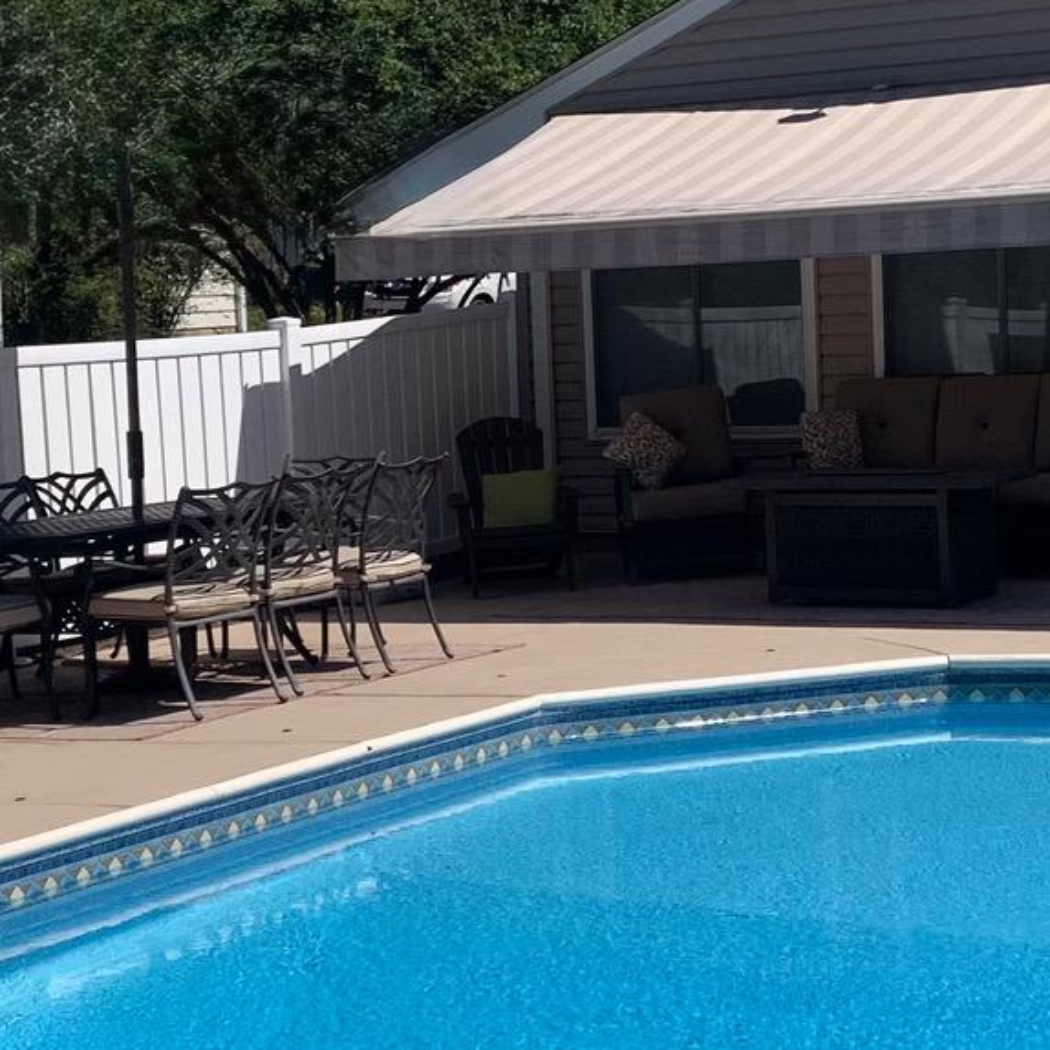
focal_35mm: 82
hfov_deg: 21.1
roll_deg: +2.8
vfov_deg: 21.1
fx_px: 2814
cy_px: 481
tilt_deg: -2.0
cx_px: 498
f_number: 1.8
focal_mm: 4.25
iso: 25
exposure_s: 1/3086
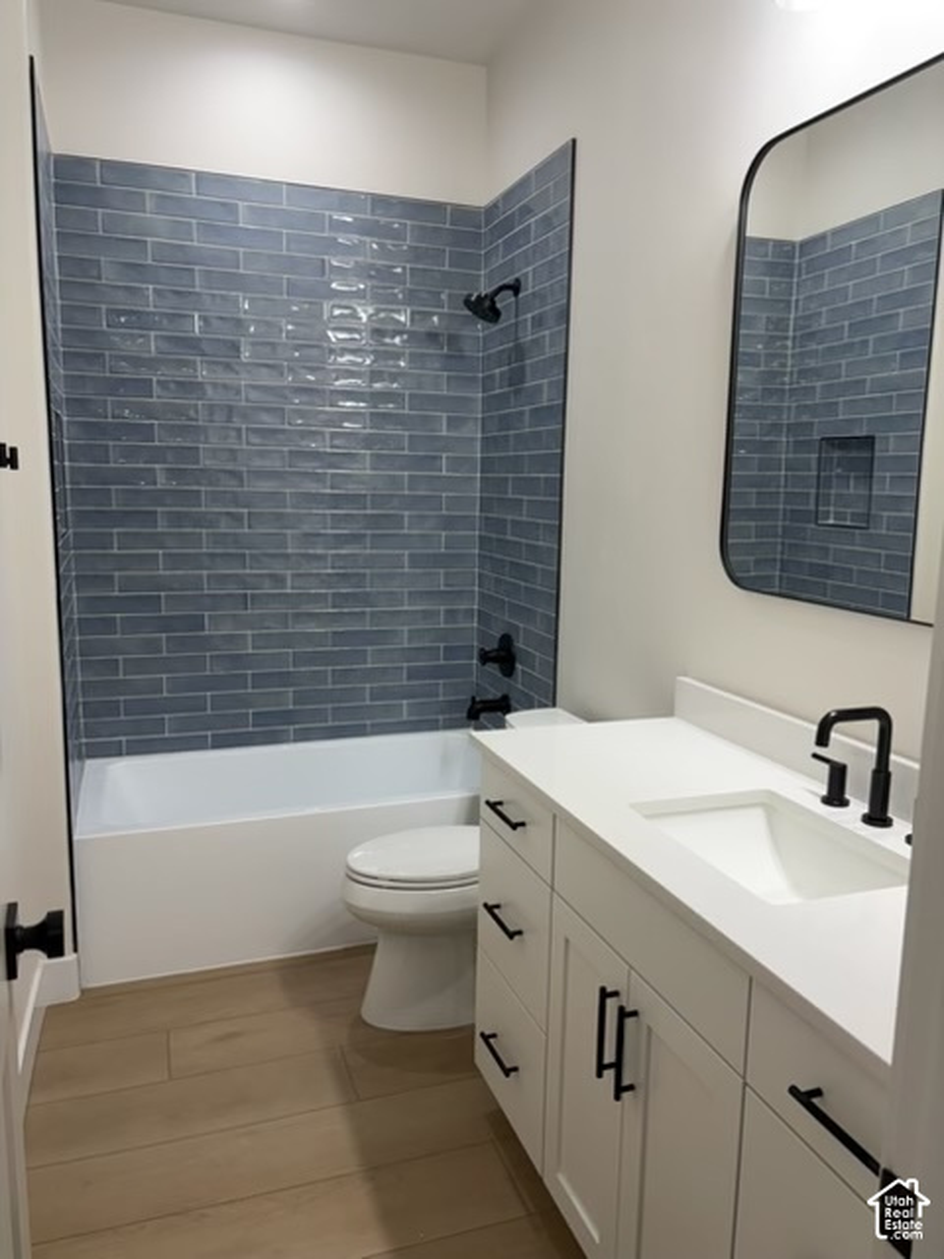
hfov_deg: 53.1
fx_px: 945
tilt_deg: -8.2
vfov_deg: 67.3
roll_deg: -1.7
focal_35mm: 26
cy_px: 630
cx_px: 472
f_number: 1.6
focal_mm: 5.96
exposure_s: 1/120
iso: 80
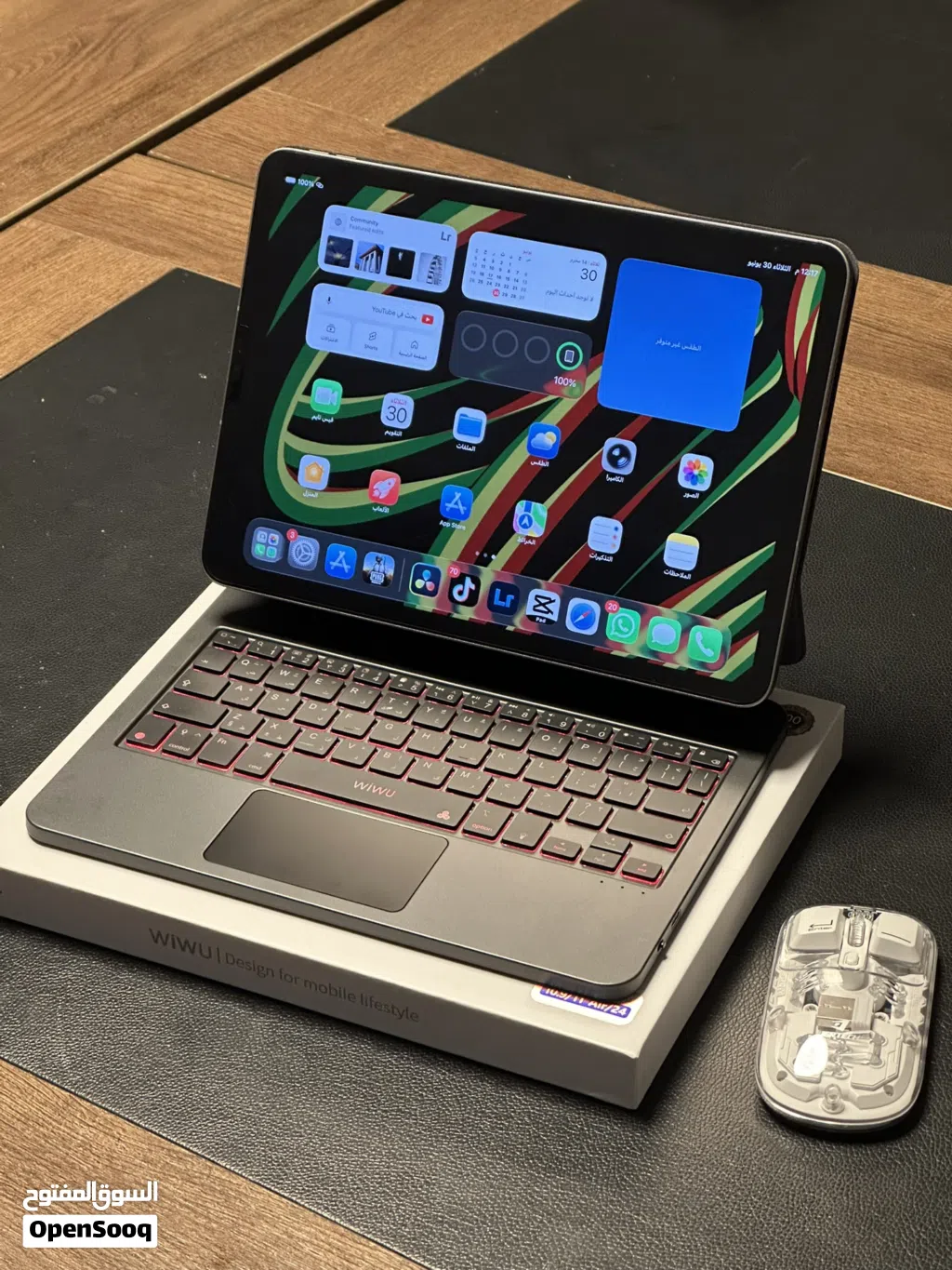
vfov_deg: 25.3
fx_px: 2823
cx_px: 476
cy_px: 635
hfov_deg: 19.1
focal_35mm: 77
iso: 400
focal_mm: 9
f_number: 2.8
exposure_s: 1/60
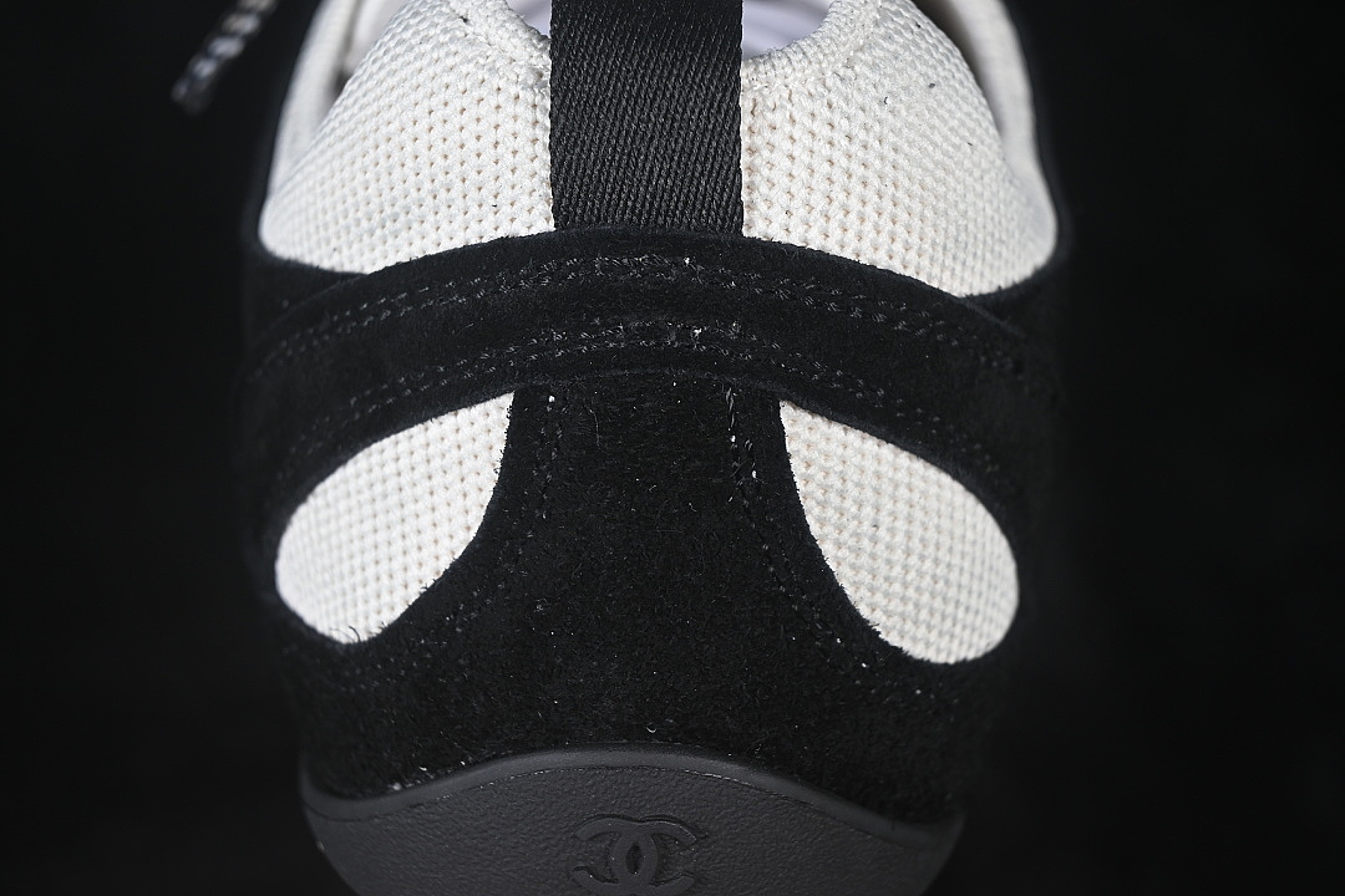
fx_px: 2802
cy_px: 448
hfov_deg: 27.0
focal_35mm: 75
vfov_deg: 18.2
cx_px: 672
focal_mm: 50
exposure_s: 1/60
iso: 160
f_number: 6.3
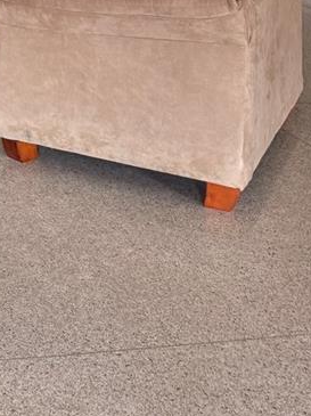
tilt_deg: +0.9
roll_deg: +1.8
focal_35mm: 79
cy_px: -253
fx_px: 948
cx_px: -191
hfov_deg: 16.5
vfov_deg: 20.3
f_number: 1.78
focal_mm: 6.76
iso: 160
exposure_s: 1/123
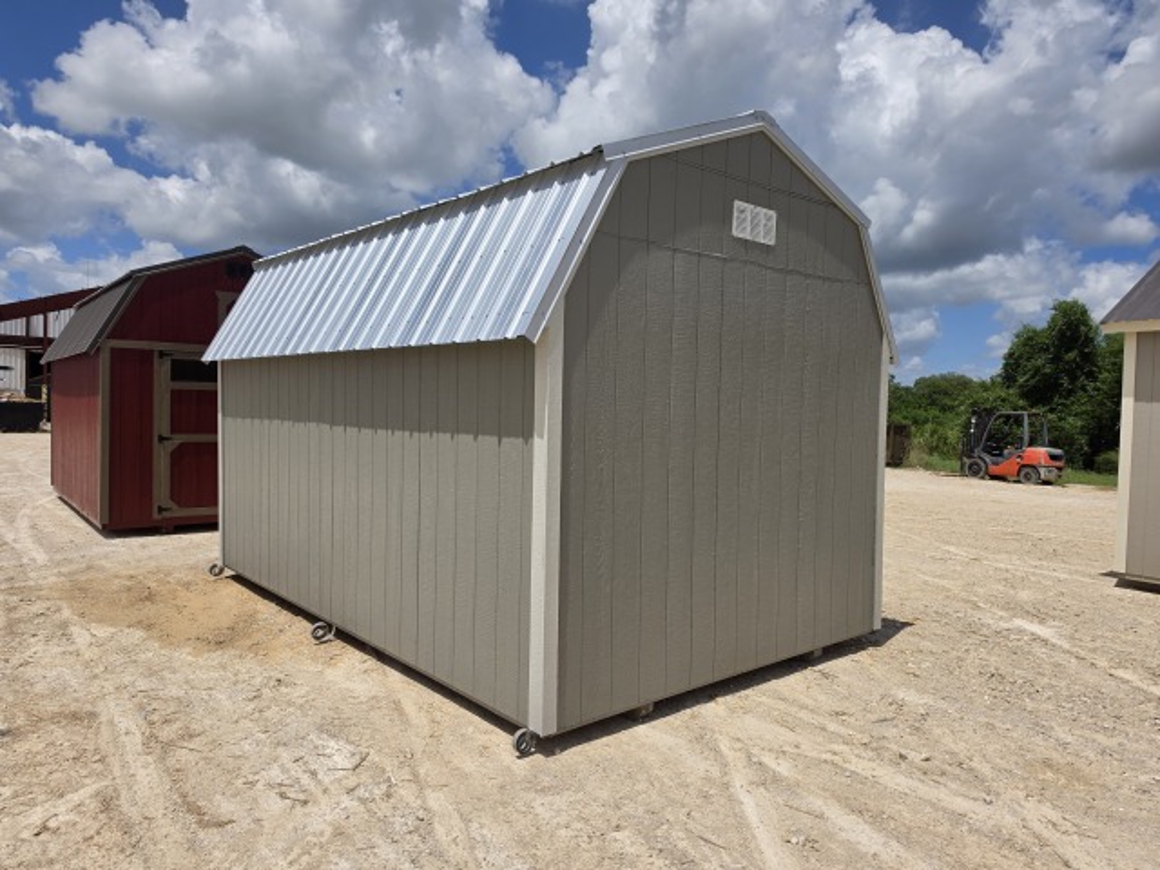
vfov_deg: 58.9
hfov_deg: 73.9
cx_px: 580
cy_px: 435
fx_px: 771
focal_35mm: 23
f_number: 1.4
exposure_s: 1/7939
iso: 32
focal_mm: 6.5
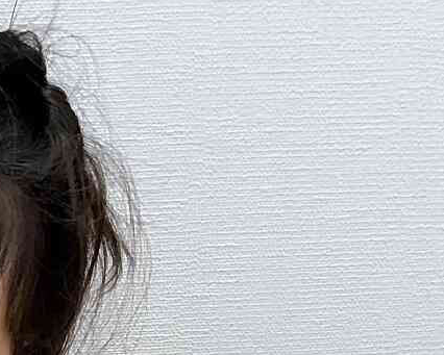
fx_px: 1748
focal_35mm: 133
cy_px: 655
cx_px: -257
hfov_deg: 13.5
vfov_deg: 10.8
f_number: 1.8
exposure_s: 1/120
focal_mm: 3
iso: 40
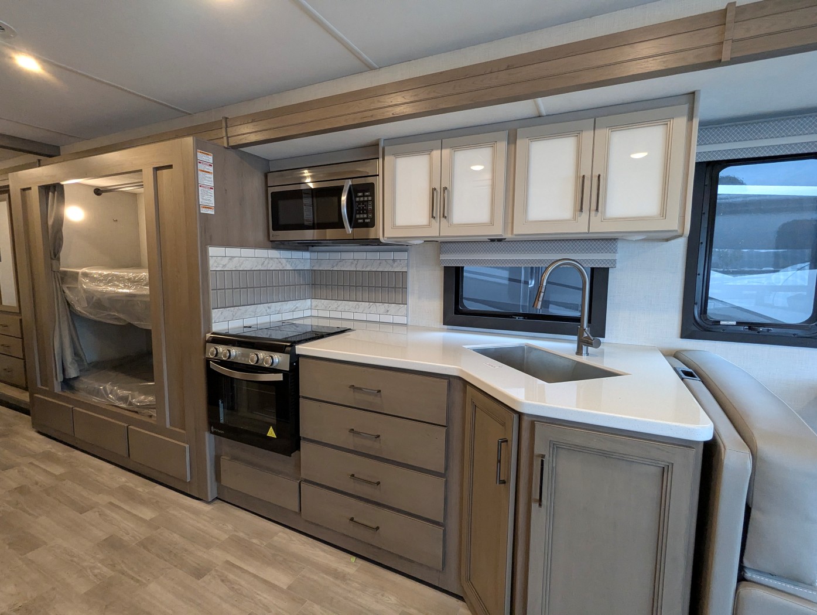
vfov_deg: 78.2
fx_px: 378
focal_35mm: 16
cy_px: 308
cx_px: 408
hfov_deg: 94.4
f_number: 2.2
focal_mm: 2.35
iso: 377
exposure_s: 1/115
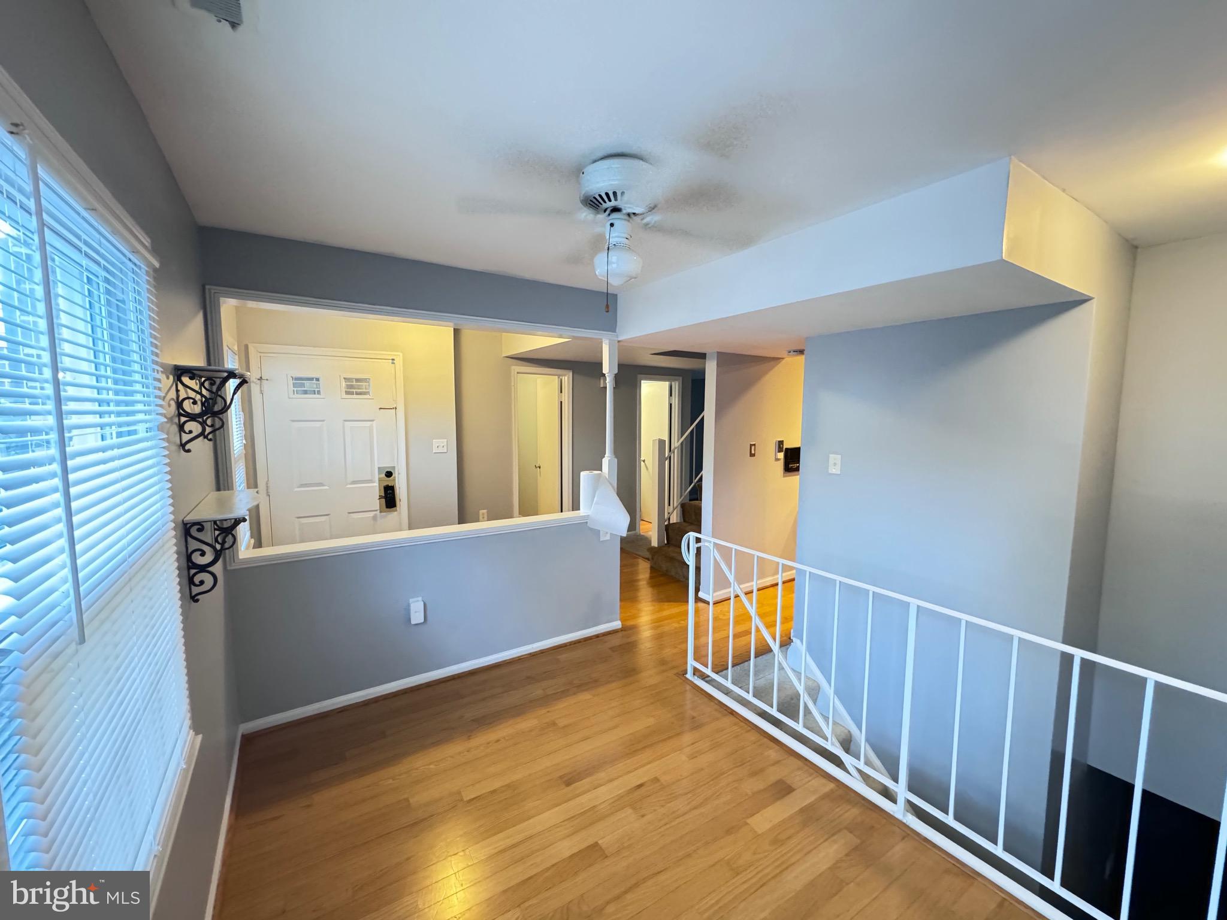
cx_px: 614
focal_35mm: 14
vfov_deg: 85.7
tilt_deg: -6.2
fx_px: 496
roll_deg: -1.0
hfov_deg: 102.1
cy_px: 460
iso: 1000
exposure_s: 1/40
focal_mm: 2.22
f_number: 2.2
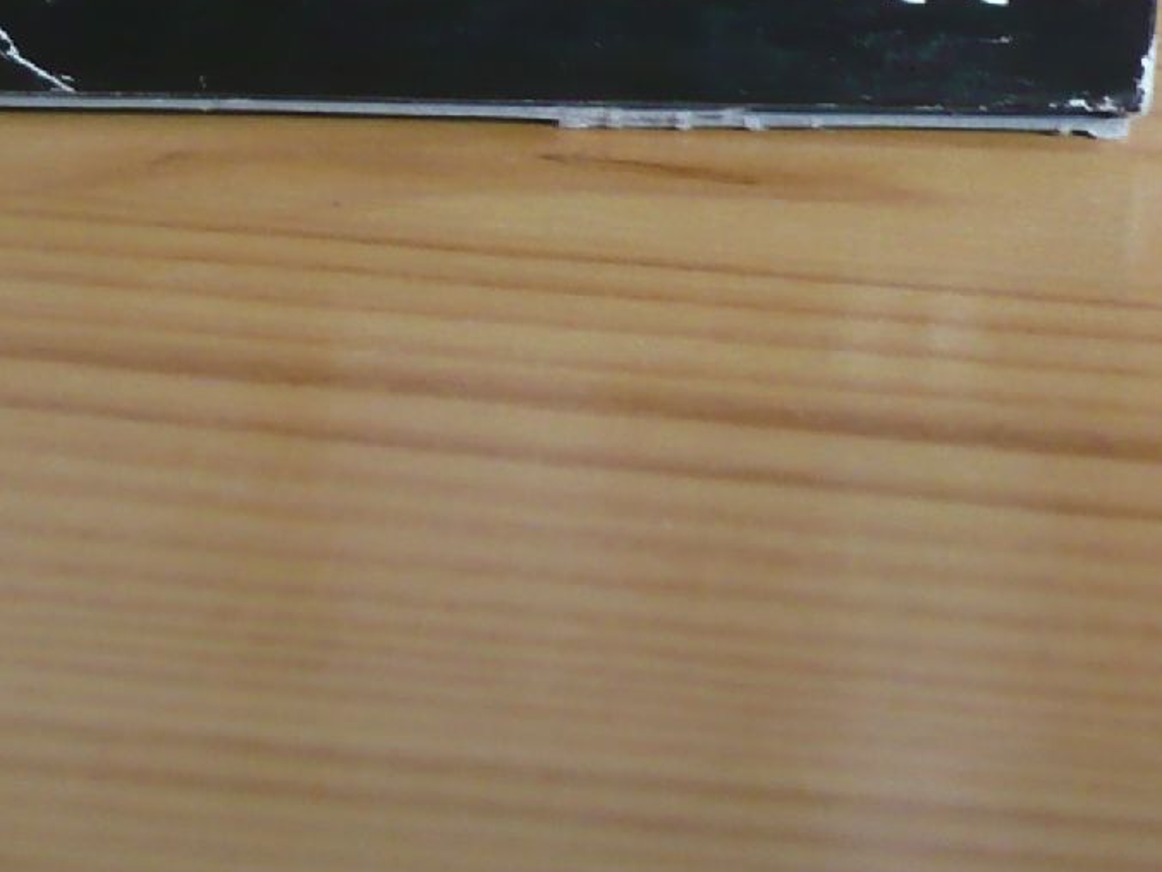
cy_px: -373
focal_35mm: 102
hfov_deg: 19.1
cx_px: 264
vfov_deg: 13.8
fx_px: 3424
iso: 200
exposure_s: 1/30
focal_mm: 5.8
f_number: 2.8
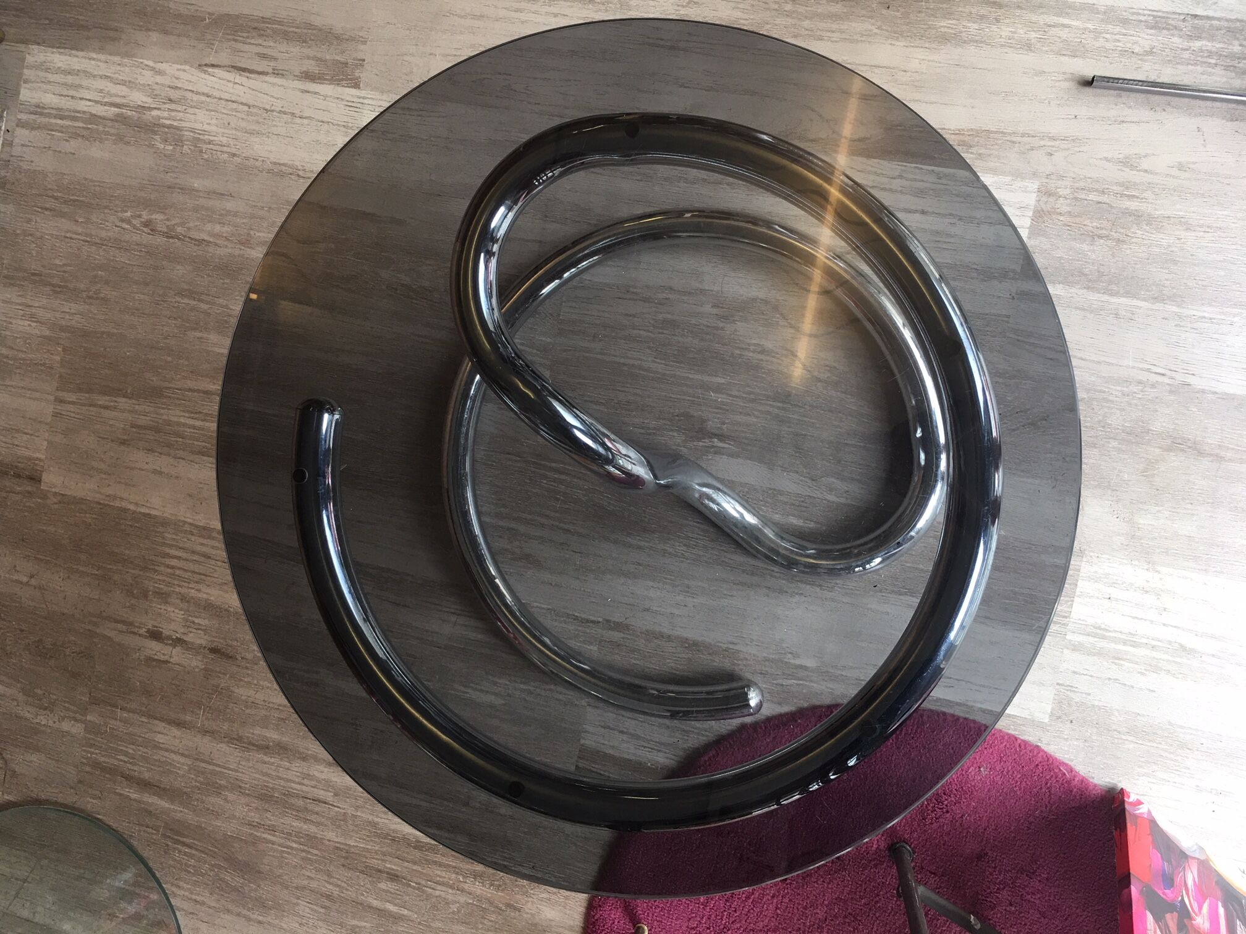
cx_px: 623
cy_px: 467
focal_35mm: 29
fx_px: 1044
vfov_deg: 48.2
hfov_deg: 61.7
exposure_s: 1/33
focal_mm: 4.15
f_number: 2.2
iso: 25
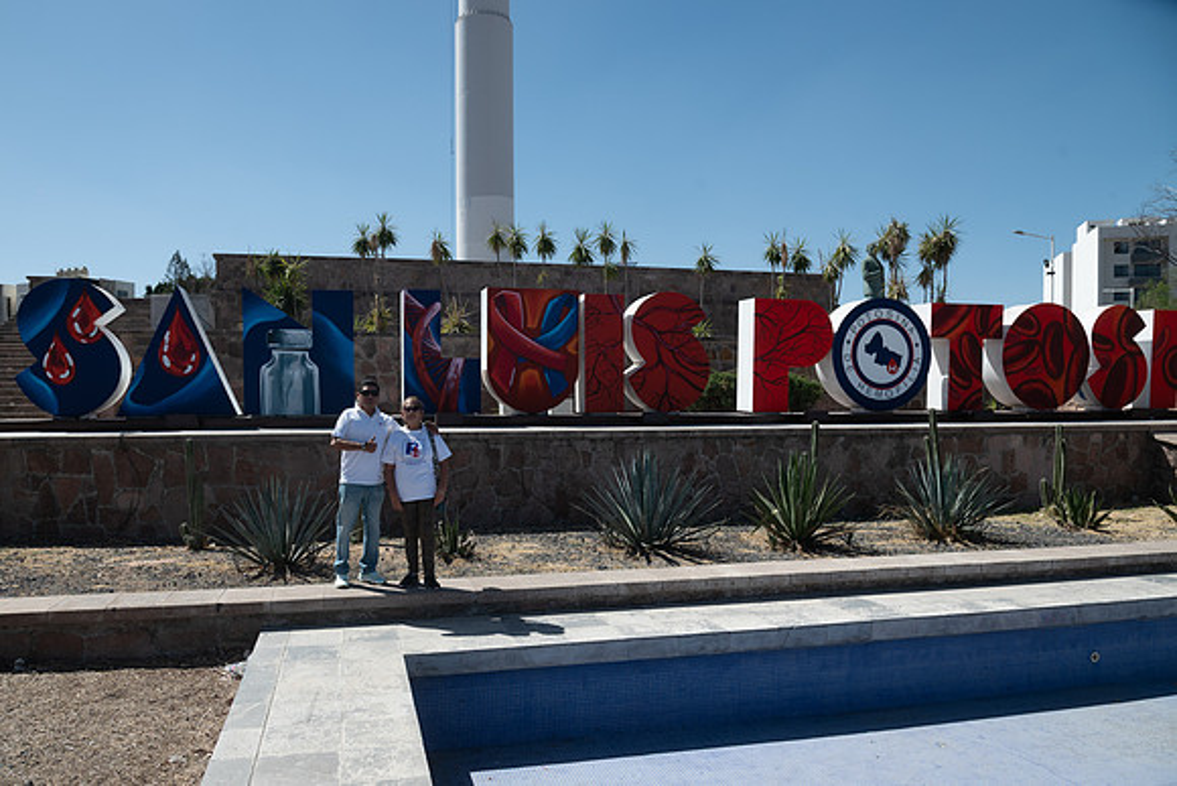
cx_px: 543
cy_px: 420
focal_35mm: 26
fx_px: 845
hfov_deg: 69.6
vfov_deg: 49.8
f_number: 7.1
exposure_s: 1/640
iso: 100
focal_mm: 24
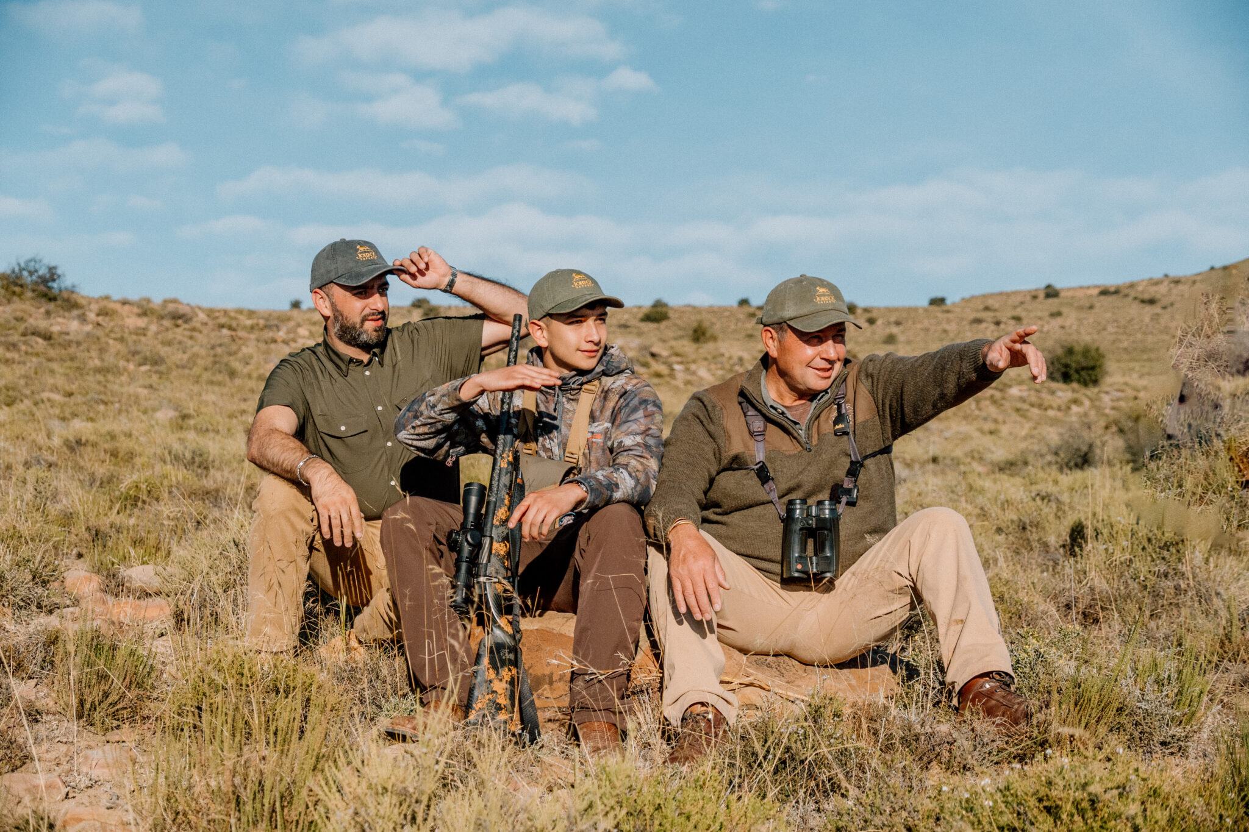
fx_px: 2394
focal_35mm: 69
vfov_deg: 19.7
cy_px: 416
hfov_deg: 29.2
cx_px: 624
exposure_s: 1/320
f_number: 4.5
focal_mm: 46
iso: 800
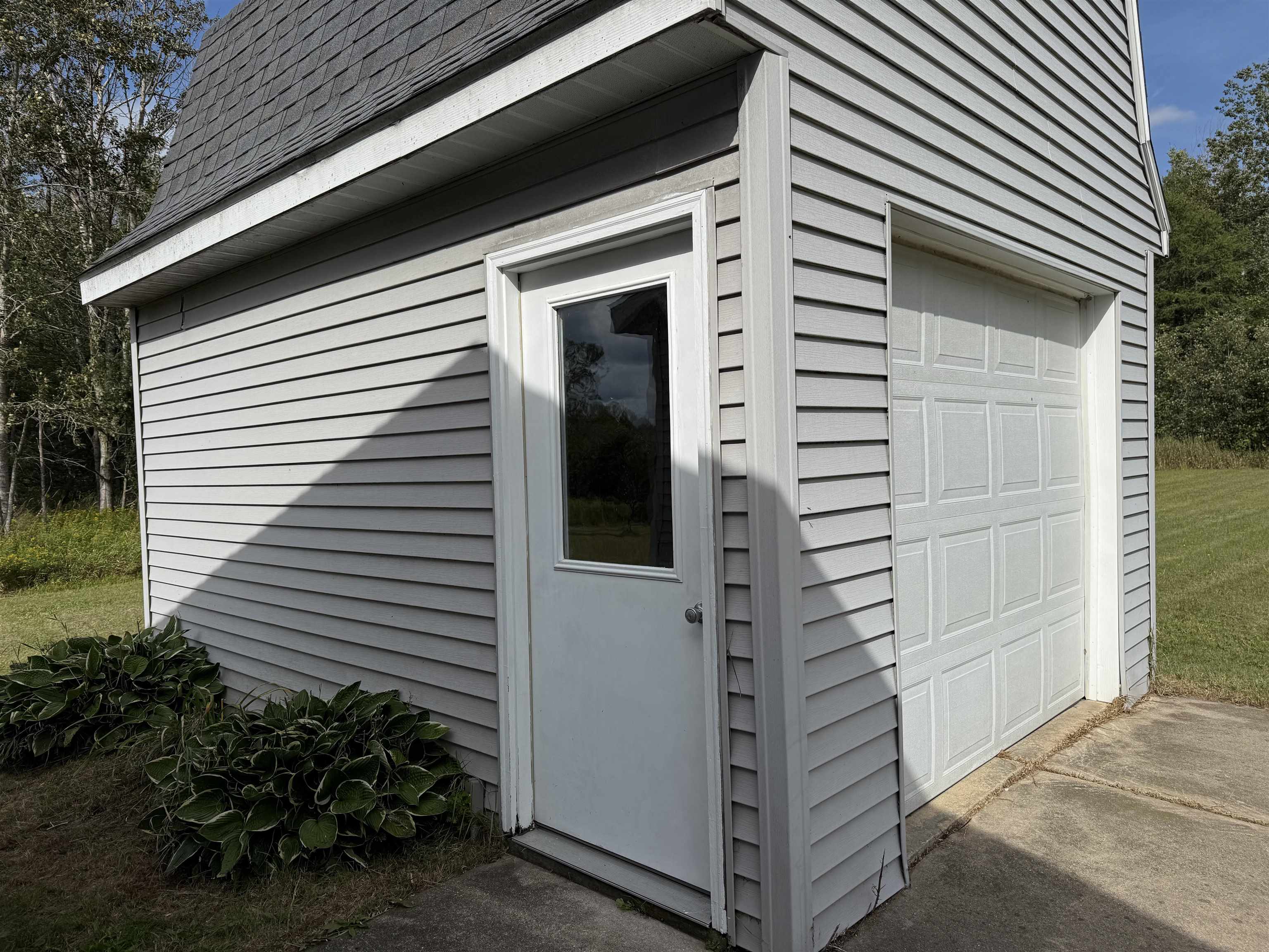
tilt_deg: -1.5
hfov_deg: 71.6
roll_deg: +1.5
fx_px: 880
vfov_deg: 56.8
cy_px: 476
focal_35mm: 24
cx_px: 634
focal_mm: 6.76
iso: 80
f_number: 1.78
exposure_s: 1/8130
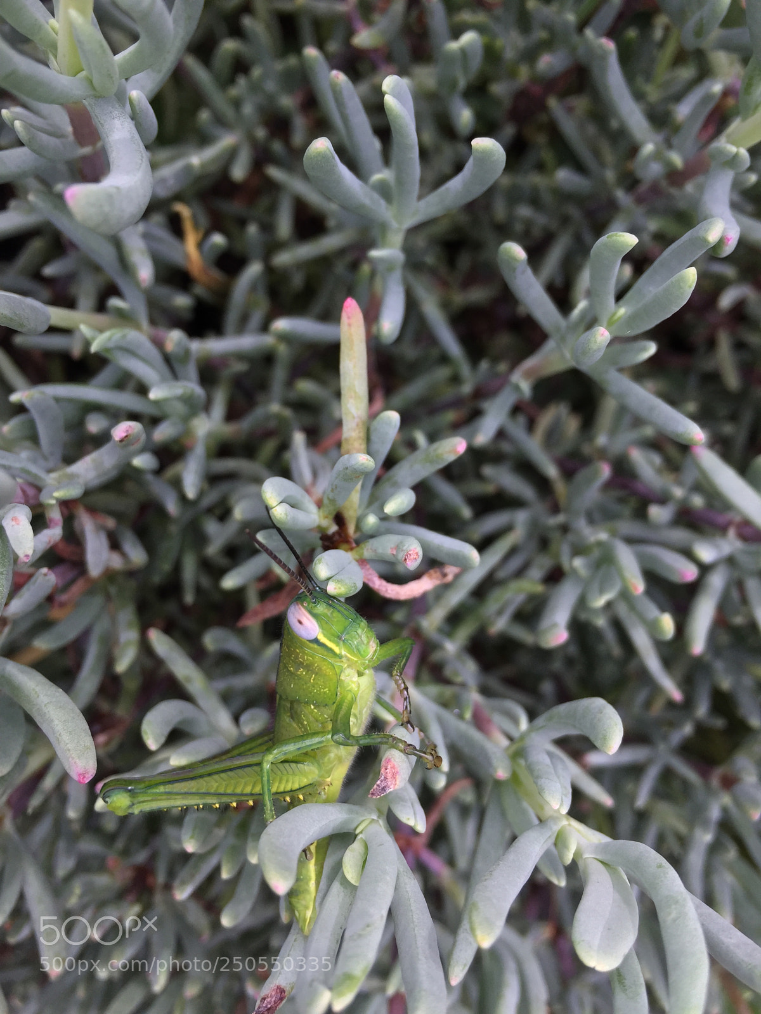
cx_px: 380
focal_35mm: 29
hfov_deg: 48.2
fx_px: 850
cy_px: 507
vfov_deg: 61.7
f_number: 2.2
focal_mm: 4.15
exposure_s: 1/356
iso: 32
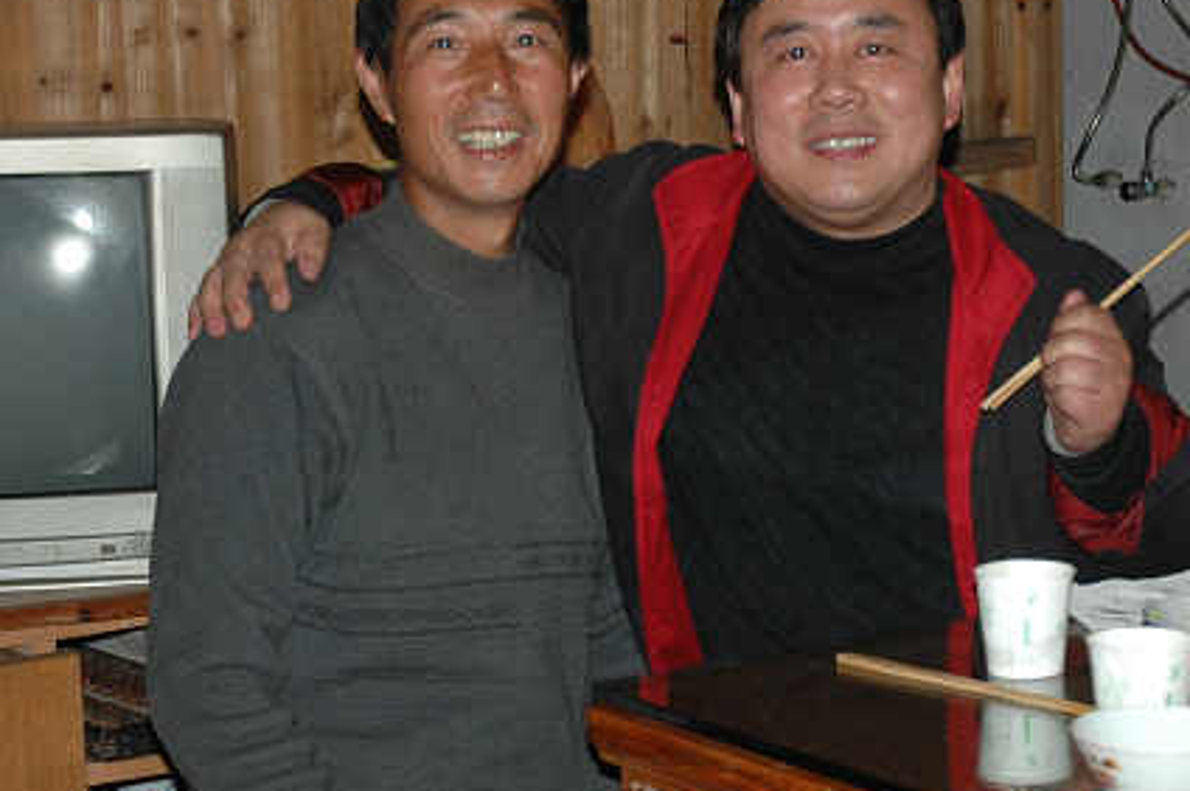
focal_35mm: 99
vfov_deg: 13.8
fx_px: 3268
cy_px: 480
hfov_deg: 20.6
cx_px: 674
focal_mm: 35
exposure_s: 1/60
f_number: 4.2
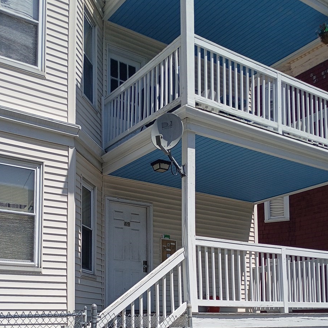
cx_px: 163
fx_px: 461
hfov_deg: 39.2
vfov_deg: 37.5
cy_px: 272
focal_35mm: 43
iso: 104
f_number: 1.8
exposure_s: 1/2137
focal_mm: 4.27
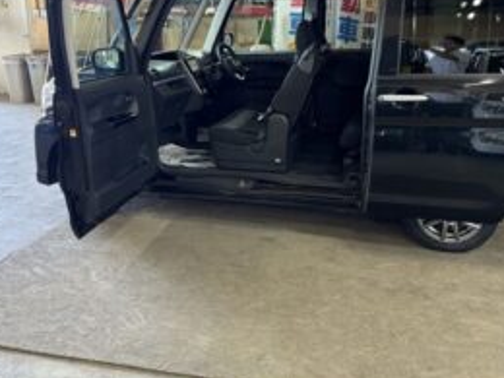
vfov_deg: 40.3
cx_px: 264
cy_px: 133
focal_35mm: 35
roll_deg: -0.2
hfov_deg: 52.6
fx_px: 510
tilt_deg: -14.1
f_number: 1.6
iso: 160
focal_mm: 5.96
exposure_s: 1/50
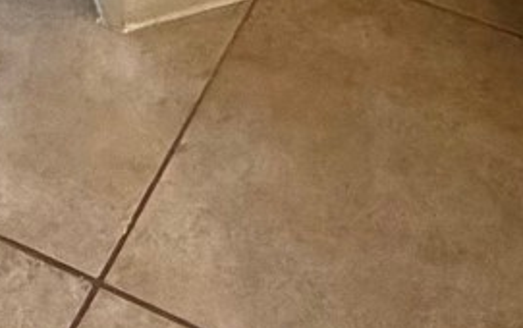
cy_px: -1065
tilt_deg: -7.1
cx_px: 251
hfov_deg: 18.6
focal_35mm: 112
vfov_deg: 7.4
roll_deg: +0.1
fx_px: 1598
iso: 50
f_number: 2.2
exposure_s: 1/120
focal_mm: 2.22
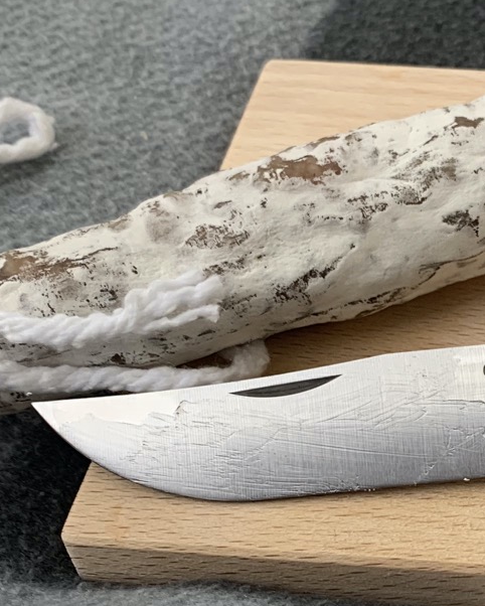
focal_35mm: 85
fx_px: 1524
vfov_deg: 22.4
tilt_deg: -52.9
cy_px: 378
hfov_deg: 17.0
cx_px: 636
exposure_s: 1/122
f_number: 1.8
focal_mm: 4.25
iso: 40
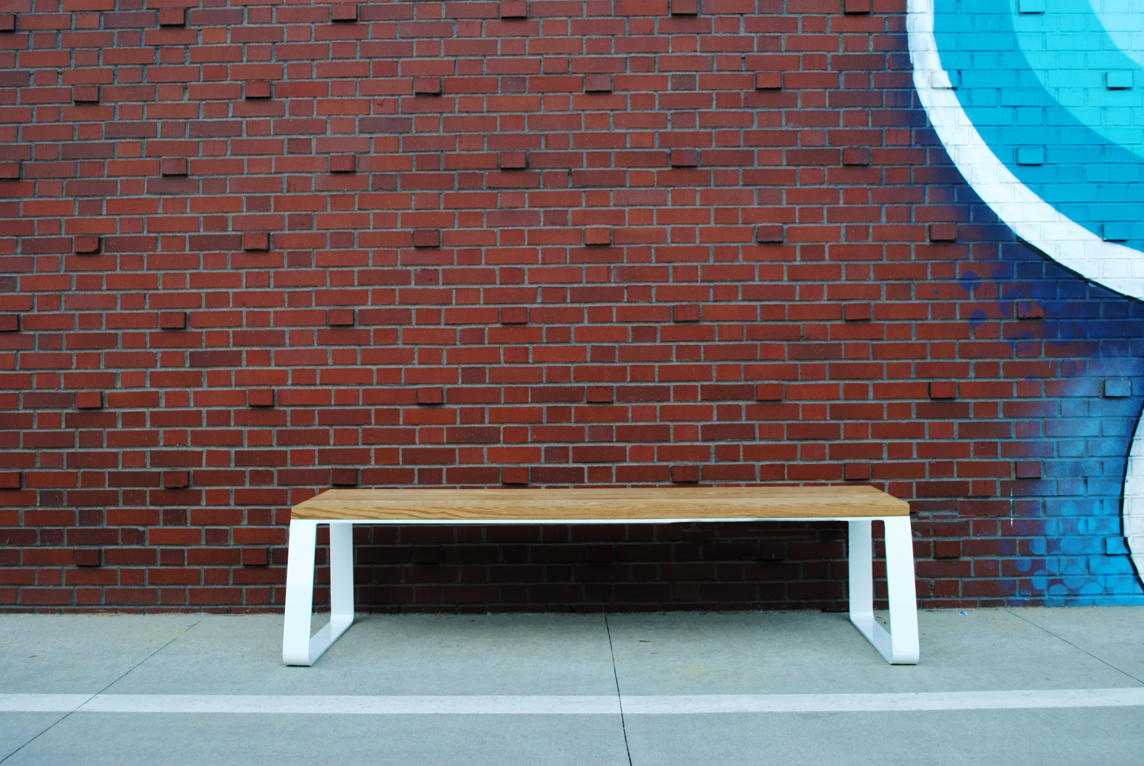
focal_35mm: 36
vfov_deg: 37.0
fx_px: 1145
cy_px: 383
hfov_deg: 53.1
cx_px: 572
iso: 100
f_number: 5.6
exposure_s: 1/125
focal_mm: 24
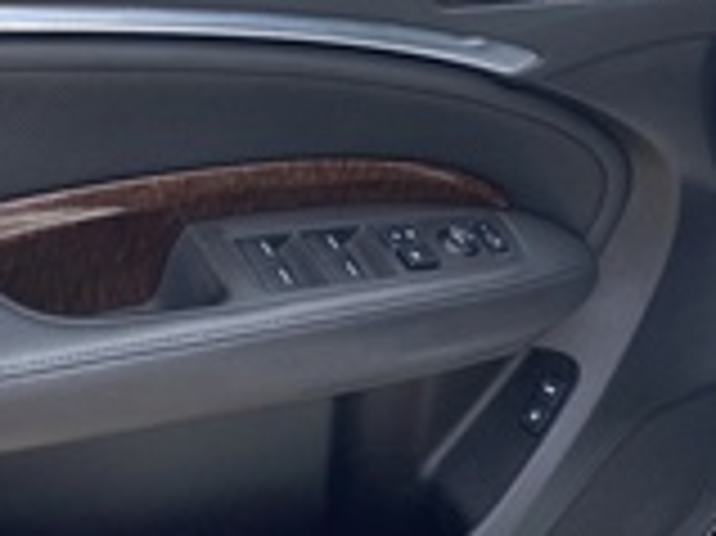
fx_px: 1529
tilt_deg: -34.2
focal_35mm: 74
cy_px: 173
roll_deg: -2.2
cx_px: 126
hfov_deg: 25.8
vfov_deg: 19.8
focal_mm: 3.99
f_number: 1.8
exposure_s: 1/546
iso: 20
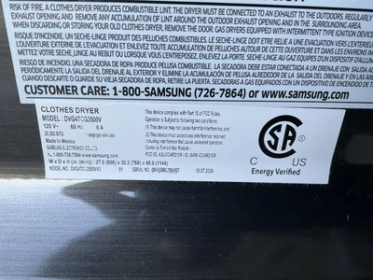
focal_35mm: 29
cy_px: 140
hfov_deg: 61.7
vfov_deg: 48.2
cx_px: 186
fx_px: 312
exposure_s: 1/60
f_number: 1.8
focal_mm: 3
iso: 40
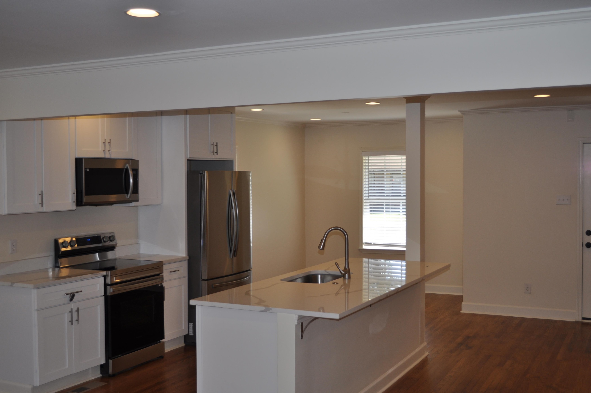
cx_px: 300
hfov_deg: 45.5
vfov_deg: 31.1
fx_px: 705
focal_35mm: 43
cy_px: 201
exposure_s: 1/200
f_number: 5
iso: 200
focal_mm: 28
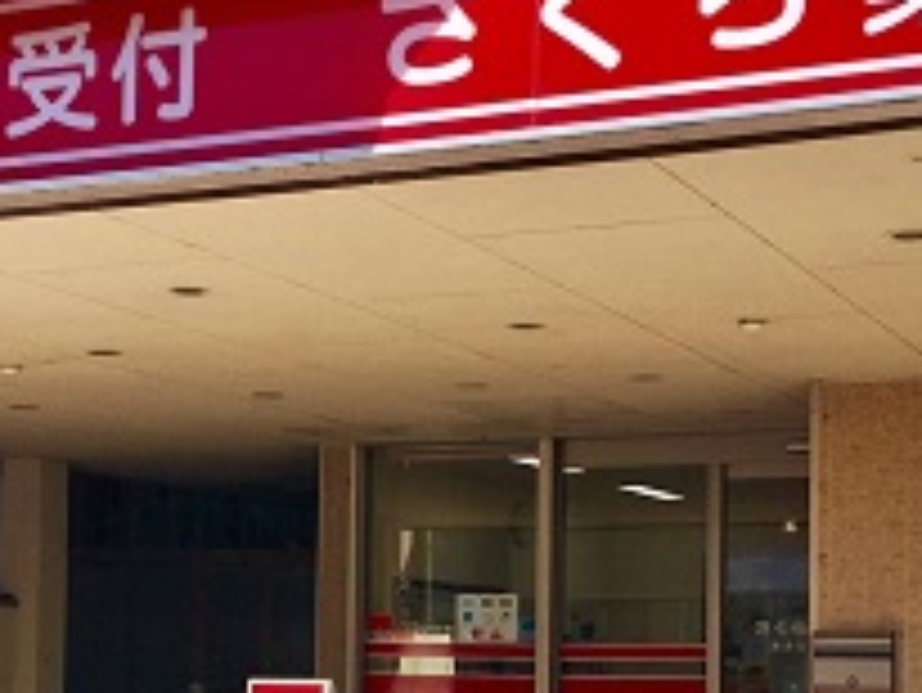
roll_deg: -0.8
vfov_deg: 21.5
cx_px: 535
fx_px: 1812
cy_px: 495
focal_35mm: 68
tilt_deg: +2.2
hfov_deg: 28.5
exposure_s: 1/1261
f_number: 2.2
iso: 25
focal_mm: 4.15
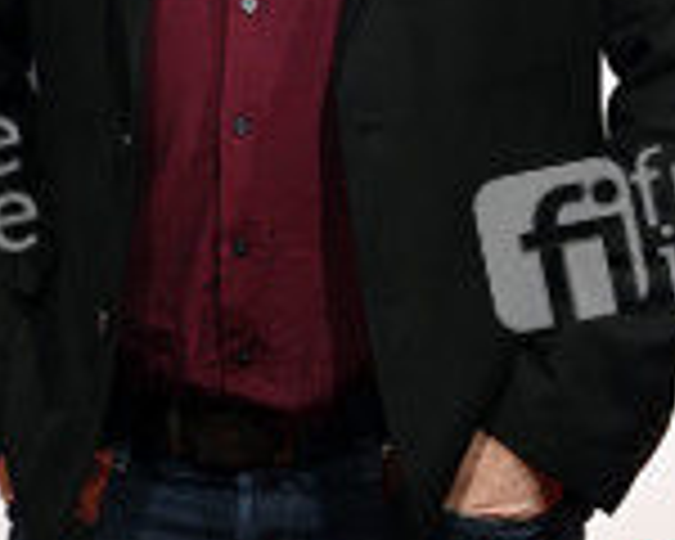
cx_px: 297
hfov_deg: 10.4
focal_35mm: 185
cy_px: 0
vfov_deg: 8.3
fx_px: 3696
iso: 1250
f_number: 6
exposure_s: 1/200
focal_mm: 74
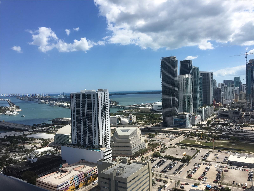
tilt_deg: -4.4
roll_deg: +1.3
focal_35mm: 29
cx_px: 127
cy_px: 96
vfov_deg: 48.2
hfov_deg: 61.7
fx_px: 213
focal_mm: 4.15
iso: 25
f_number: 2.2
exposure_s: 1/2564
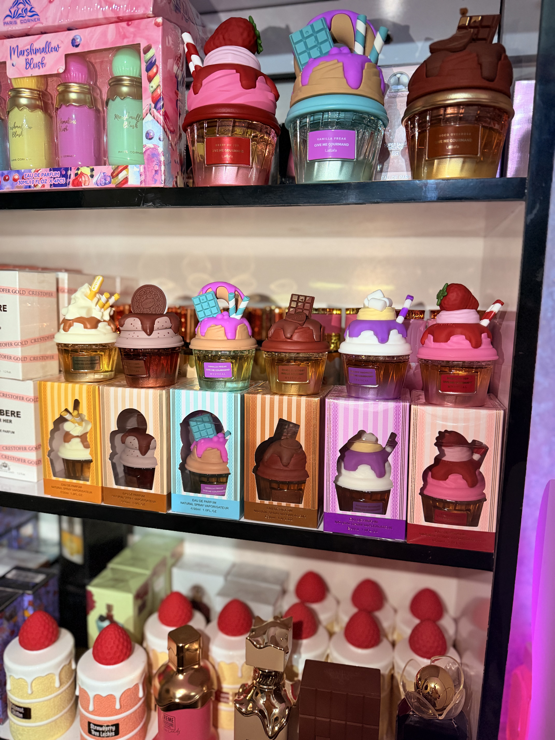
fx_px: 513
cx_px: 278
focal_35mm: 24
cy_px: 370
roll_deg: -2.2
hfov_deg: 56.8
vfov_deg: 71.6
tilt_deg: -6.3
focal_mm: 6.76
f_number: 1.78
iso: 500
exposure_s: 1/50
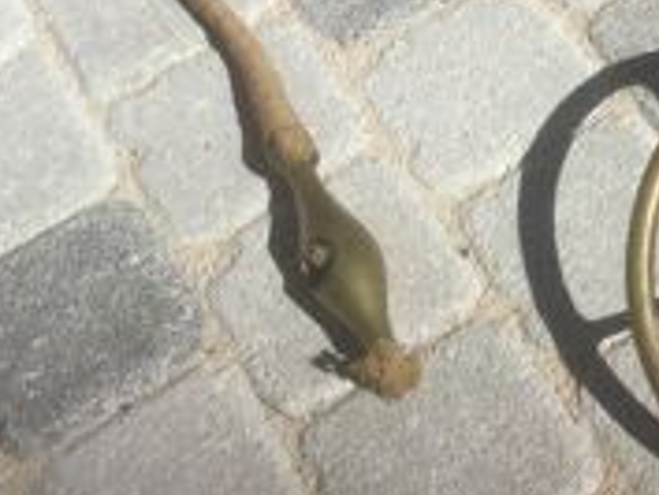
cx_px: 797
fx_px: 1600
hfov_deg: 21.5
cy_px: 56
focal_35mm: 84
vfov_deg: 17.4
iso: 25
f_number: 2.4
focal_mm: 3.3
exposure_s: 1/3268
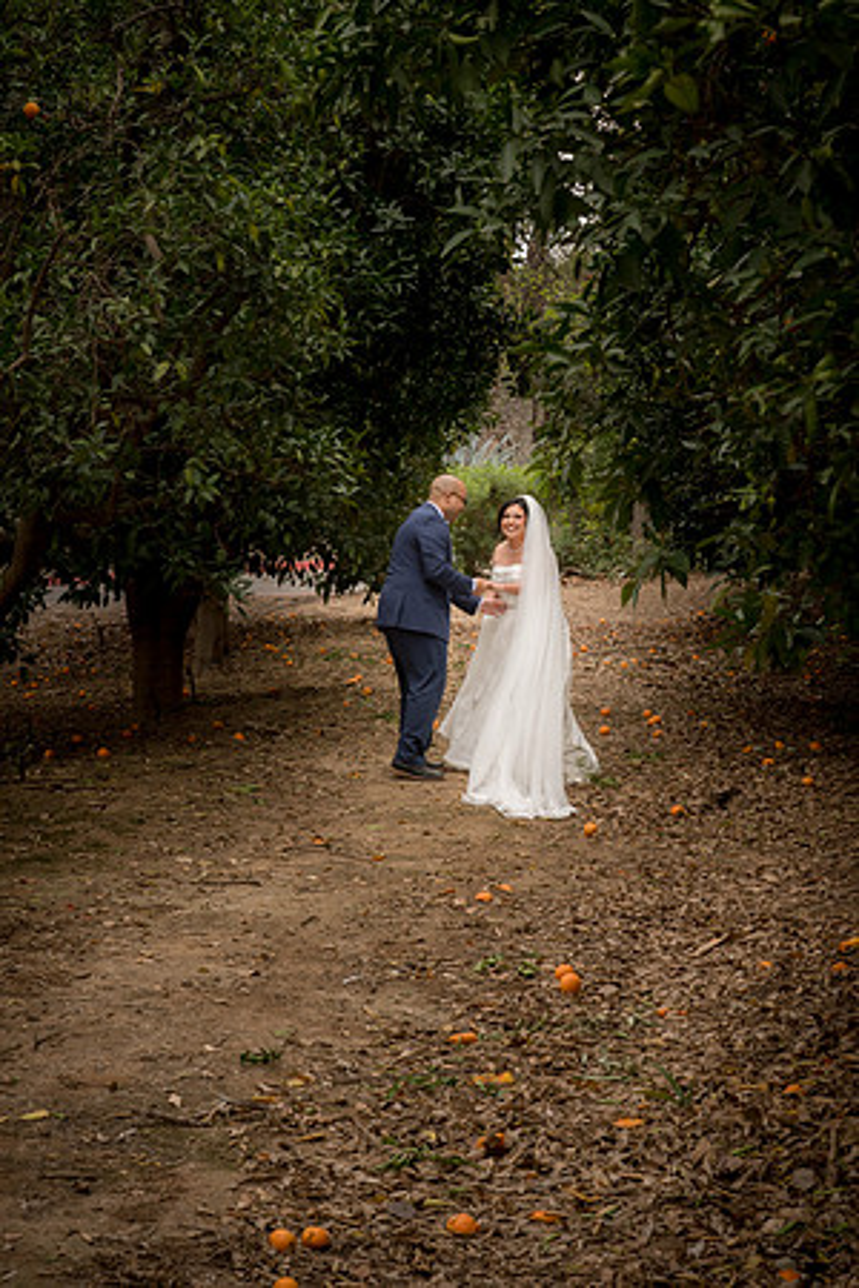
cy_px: 644
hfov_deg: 19.5
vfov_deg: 28.8
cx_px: 430
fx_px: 2505
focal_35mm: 70
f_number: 13
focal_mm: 70
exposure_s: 1/25
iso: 640
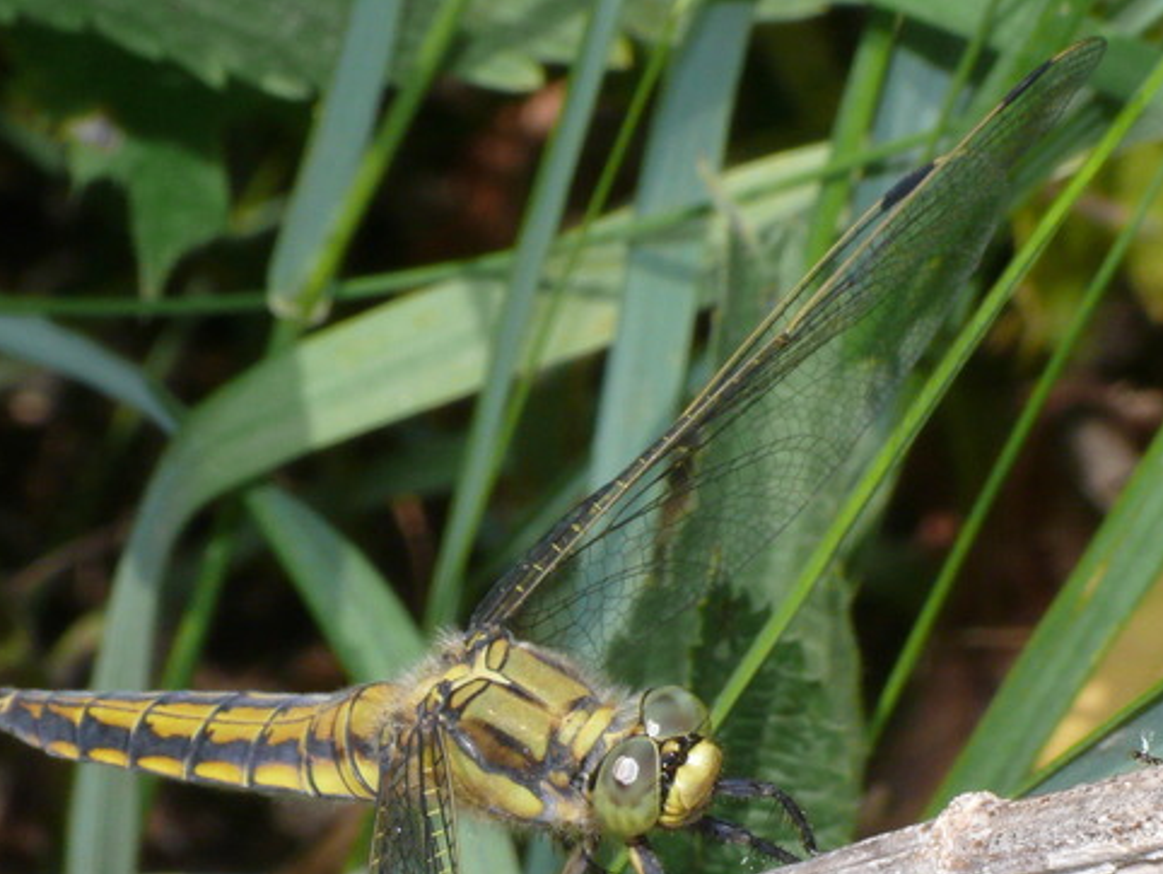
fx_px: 5647
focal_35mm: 168
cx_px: 438
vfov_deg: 8.8
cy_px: 765
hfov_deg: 11.8
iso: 200
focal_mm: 20.1
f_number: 11
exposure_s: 1/250
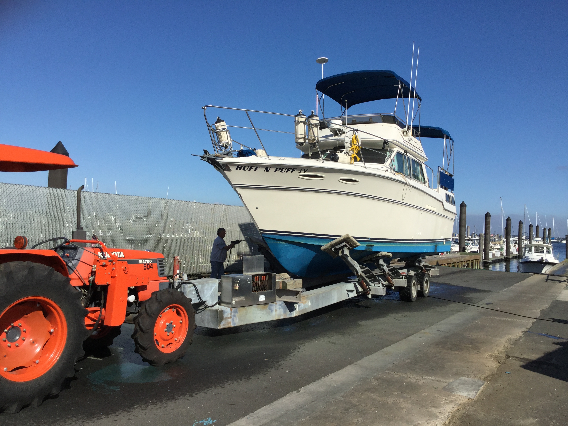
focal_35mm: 31
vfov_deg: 45.4
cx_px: 284
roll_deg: -1.9
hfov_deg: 58.4
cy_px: 213
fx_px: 509
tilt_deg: +1.4
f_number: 2.4
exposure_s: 1/2398
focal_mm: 3.3
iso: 25
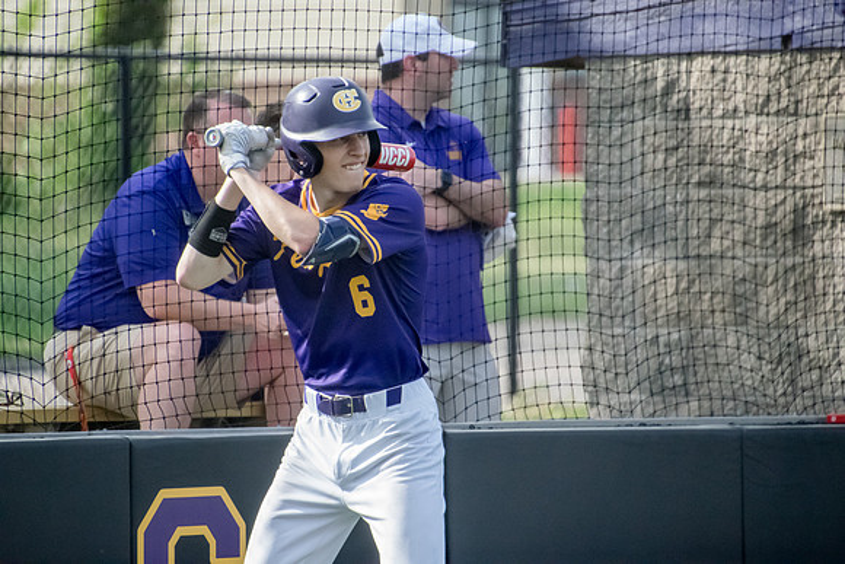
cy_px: 282
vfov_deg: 2.6
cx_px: 422
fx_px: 12325
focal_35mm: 525
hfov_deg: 3.9
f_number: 6.3
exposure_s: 1/4000
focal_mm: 350
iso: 5000
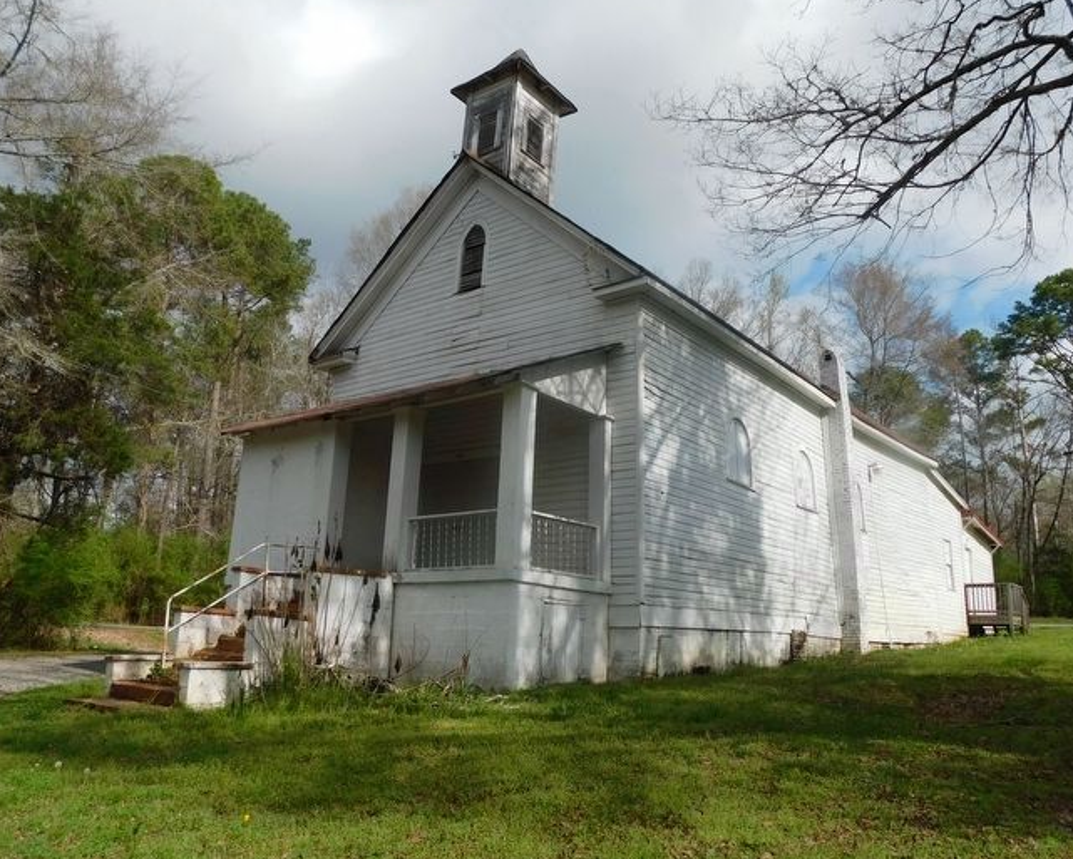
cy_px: 429
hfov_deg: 62.1
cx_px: 576
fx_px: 889
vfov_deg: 51.5
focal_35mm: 28
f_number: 6
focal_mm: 4
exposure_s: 1/640
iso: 125
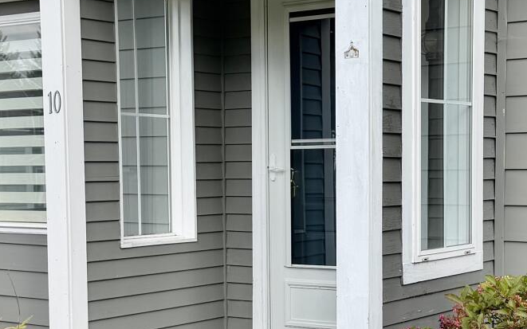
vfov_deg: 16.9
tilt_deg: -3.7
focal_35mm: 77
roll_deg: -0.4
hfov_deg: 26.8
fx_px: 1106
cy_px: 237
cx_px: 314
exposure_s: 1/1727
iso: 80
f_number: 1.78
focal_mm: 6.76
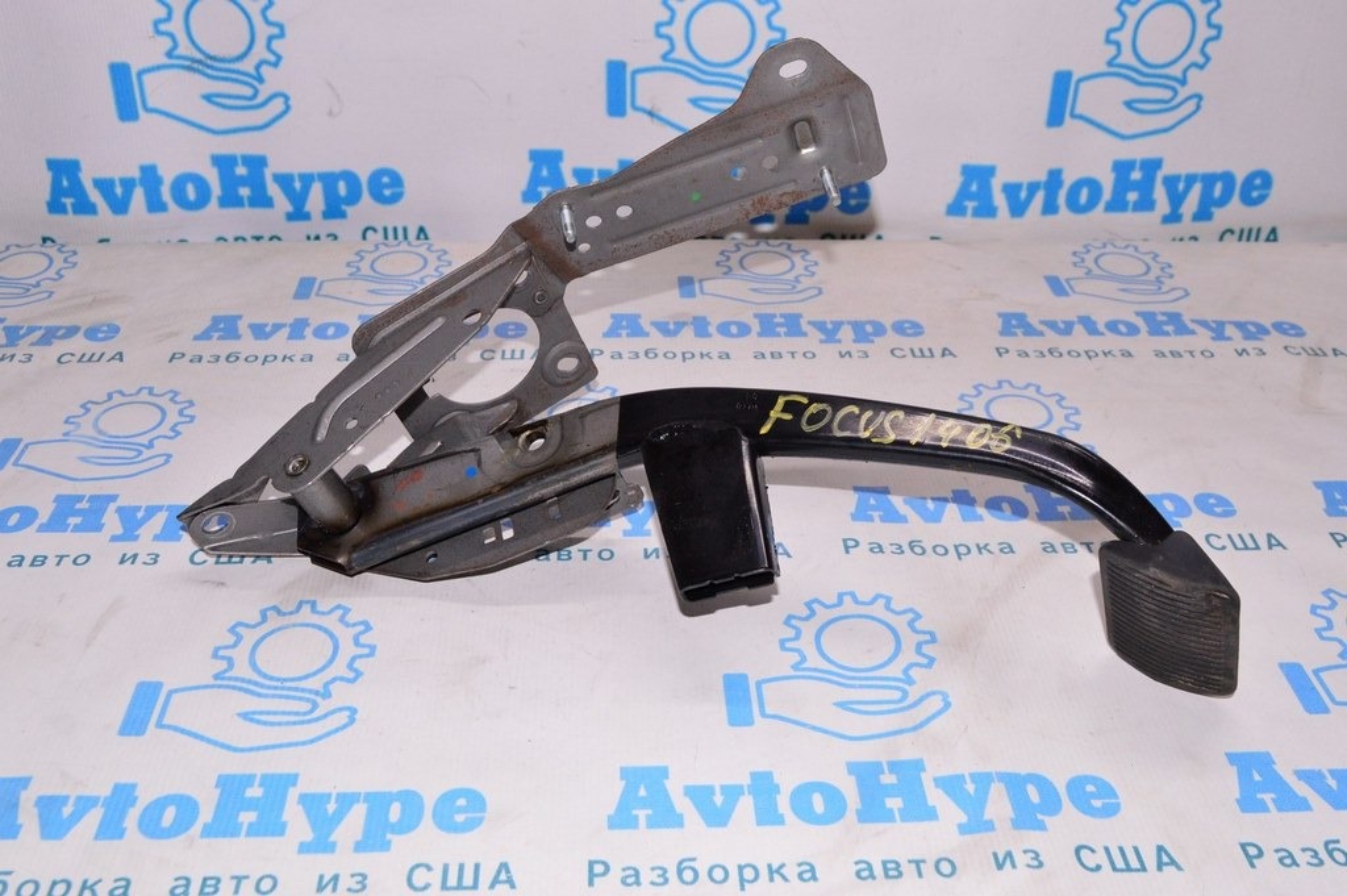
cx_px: 674
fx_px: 1346
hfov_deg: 53.2
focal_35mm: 36
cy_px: 448
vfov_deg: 36.8
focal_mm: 24
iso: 1600
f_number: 8
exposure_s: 1/200
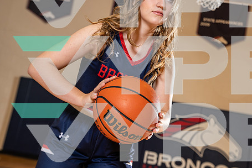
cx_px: 154
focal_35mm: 65
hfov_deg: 30.8
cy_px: 65
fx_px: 455
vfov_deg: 20.9
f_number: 4.5
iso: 400
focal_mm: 51
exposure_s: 1/250
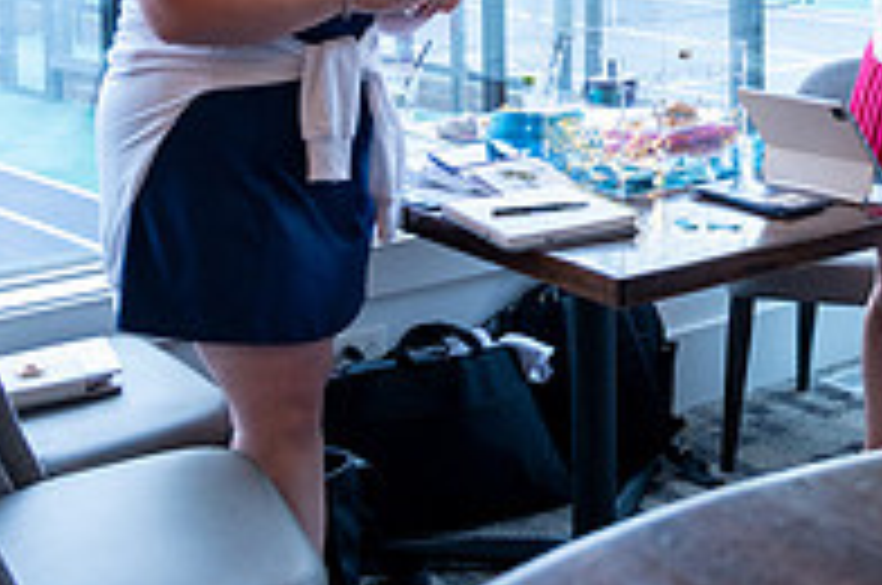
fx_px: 1737
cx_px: 972
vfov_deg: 18.5
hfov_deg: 26.3
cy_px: -40
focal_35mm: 71
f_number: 4
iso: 1600
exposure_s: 1/80
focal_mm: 24
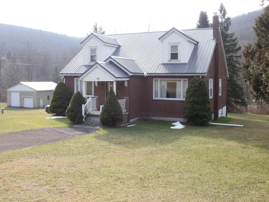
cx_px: 128
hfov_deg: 48.9
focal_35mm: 38
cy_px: 97
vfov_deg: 37.7
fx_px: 295
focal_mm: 6.3
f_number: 5.6
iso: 100
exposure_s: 1/160
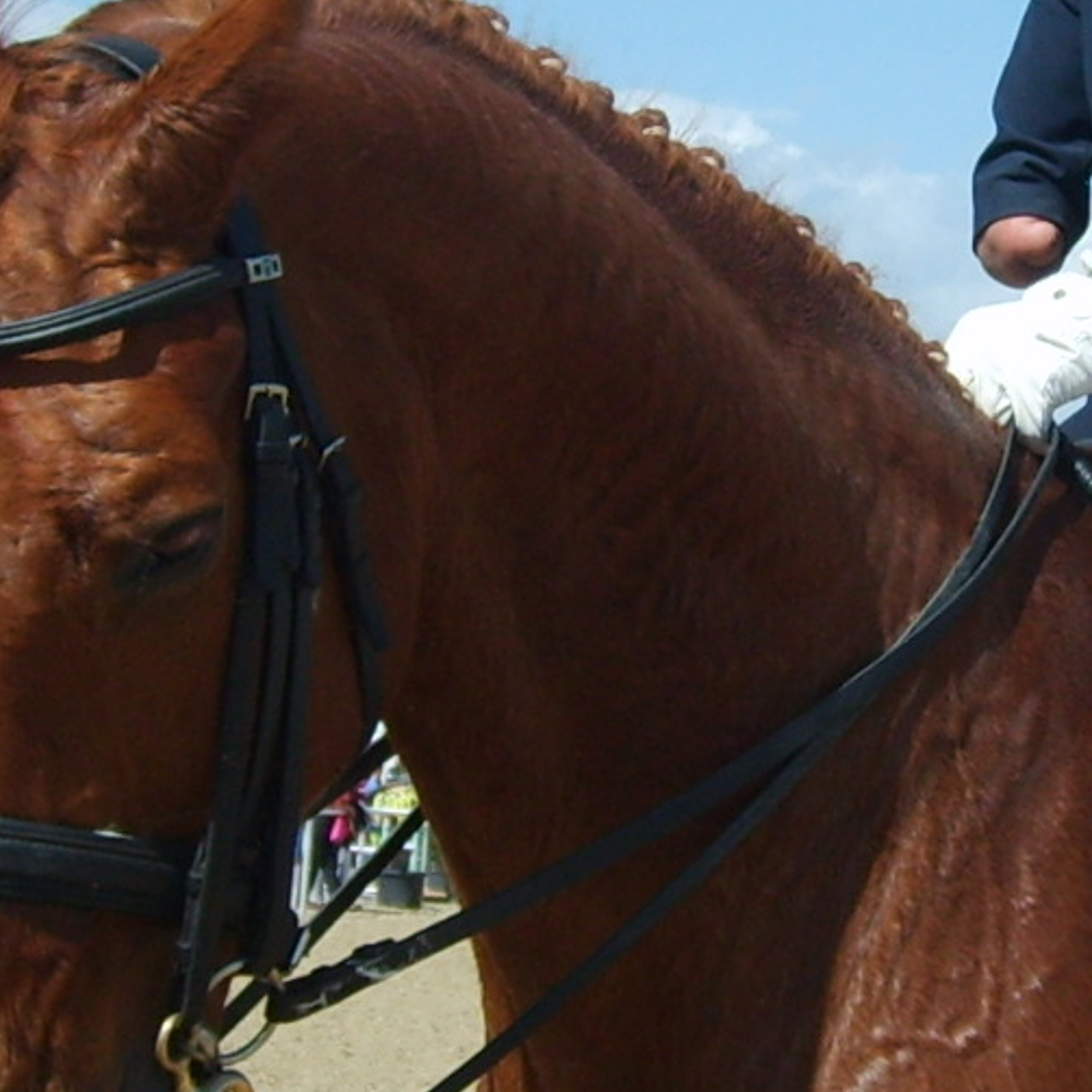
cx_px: 747
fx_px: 4497
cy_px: 354
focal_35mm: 126
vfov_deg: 13.8
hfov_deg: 13.8
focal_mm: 5.8
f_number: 7.1
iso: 50
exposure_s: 1/250
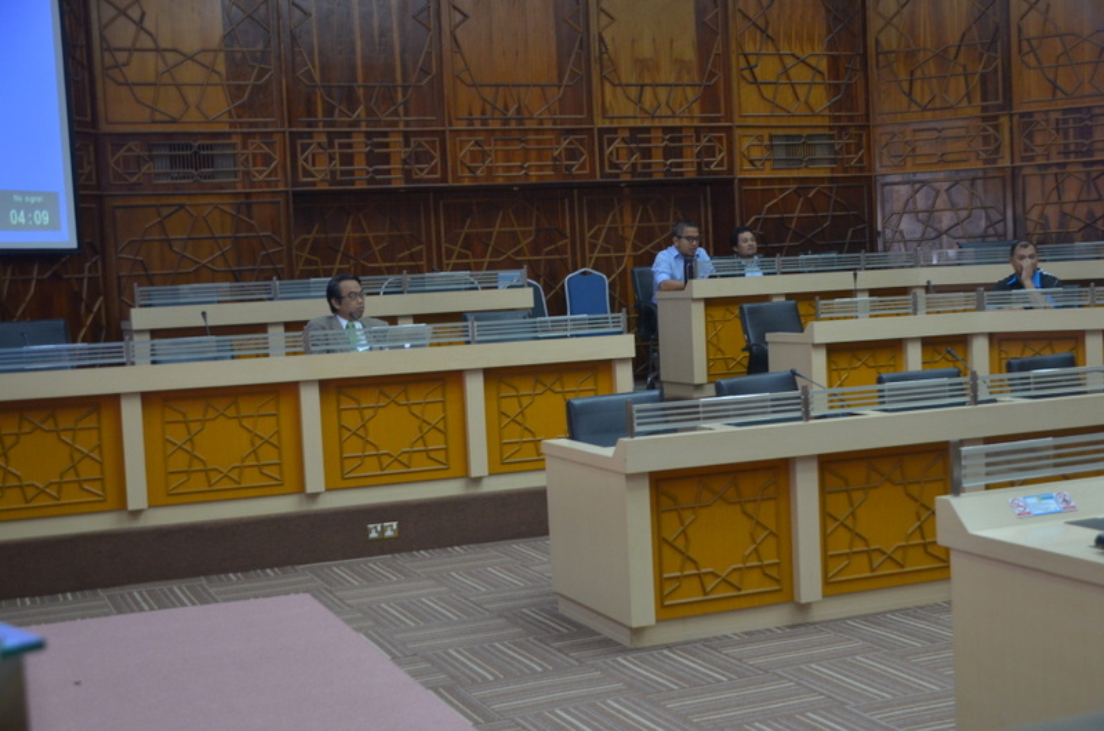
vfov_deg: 28.0
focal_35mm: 48
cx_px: 552
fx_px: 1469
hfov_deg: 41.2
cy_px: 366
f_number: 4.2
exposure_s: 1/60
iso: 1000
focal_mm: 32
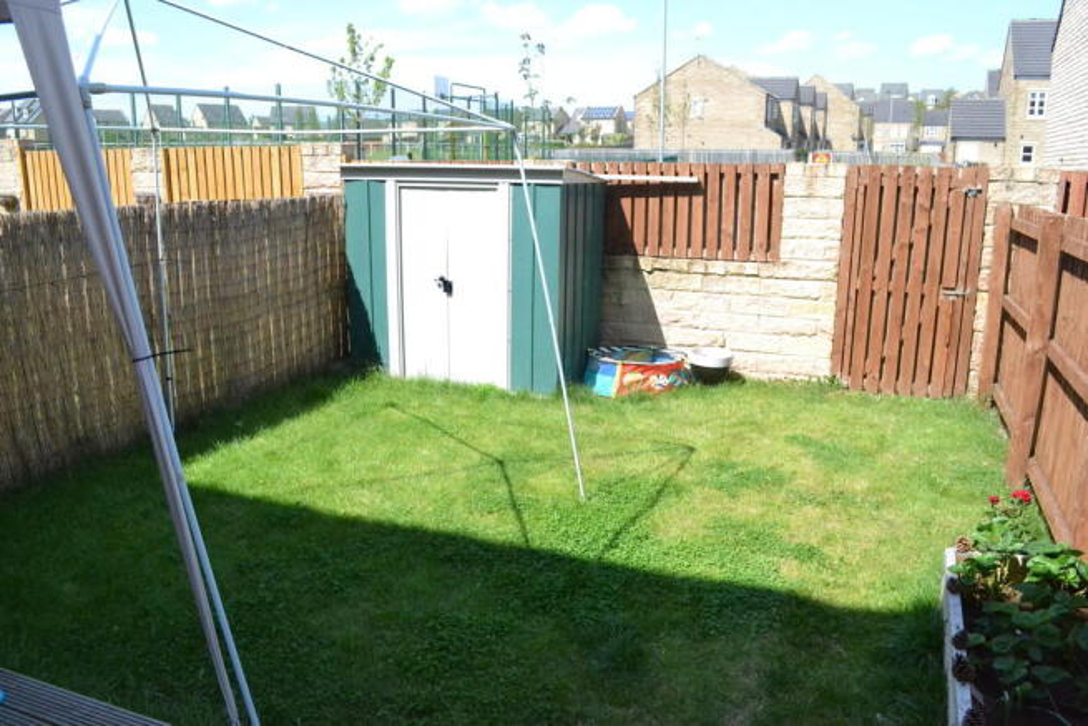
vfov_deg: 48.0
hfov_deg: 67.4
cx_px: 544
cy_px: 363
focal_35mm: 27
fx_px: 816
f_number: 6.3
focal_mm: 18
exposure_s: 1/4000
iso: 3200
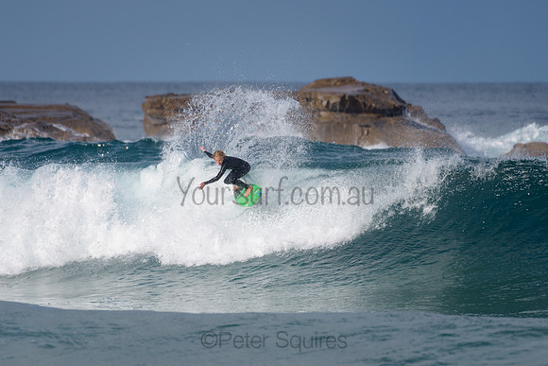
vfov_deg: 2.2
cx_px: 274
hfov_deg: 3.4
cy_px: 183
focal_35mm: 612
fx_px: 9322
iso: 100
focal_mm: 500
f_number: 5.6
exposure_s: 1/2000
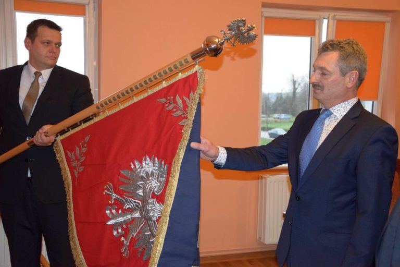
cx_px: 200
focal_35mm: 45
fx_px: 500
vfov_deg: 29.9
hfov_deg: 43.6
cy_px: 134
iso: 1400
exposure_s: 1/60
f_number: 4.2
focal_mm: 30
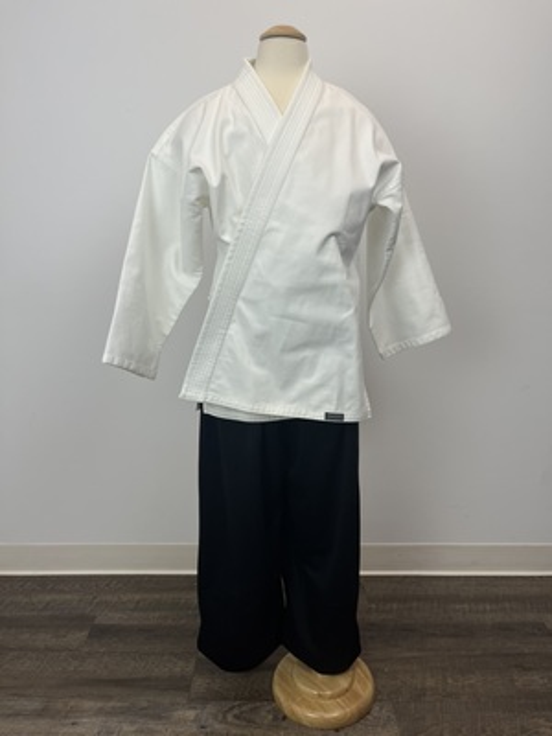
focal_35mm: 26
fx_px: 553
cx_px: 276
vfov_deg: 67.3
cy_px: 368
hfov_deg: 53.1
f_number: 1.6
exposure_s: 1/524
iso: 50
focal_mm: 5.1
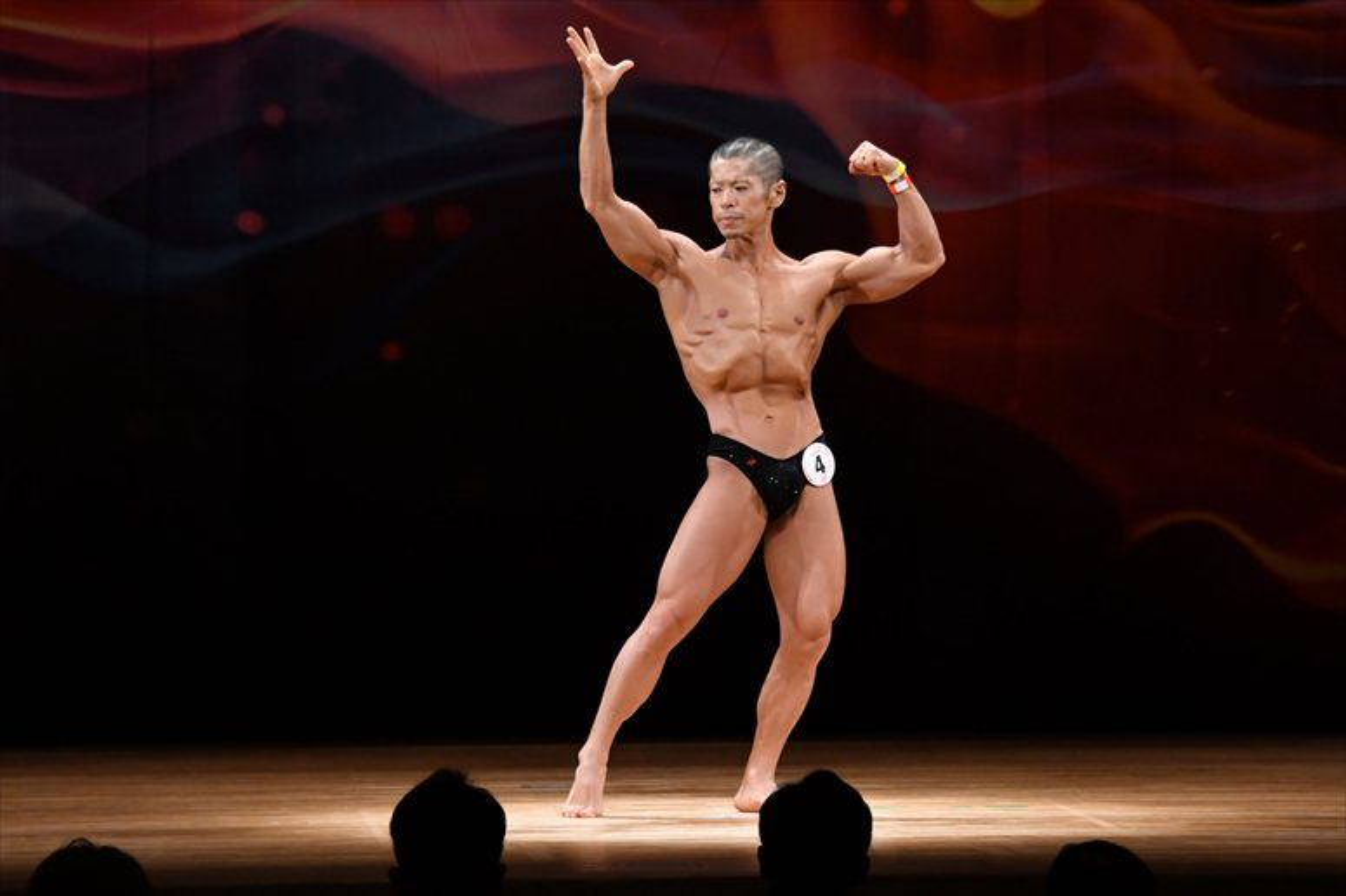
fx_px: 8409
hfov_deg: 9.2
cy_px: 448
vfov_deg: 6.1
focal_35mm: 225
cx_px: 673
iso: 3200
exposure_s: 1/400
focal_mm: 150
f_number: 5.6
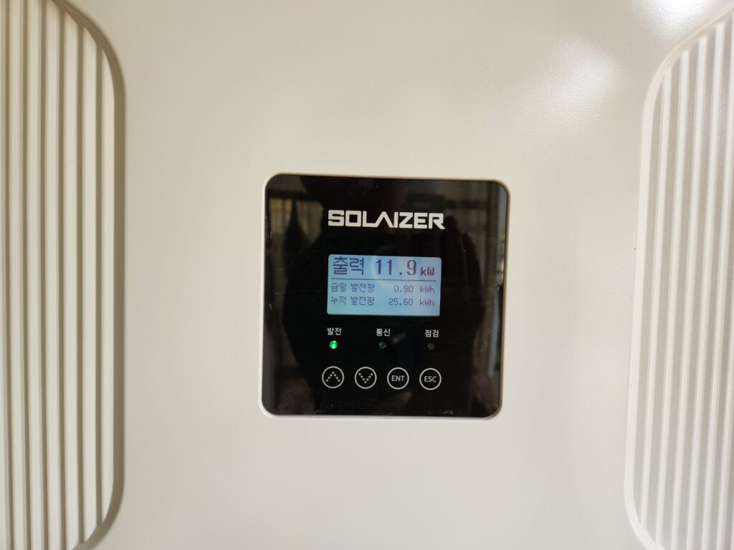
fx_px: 488
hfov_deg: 73.9
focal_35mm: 23
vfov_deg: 58.9
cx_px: 367
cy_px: 275
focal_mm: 5.4
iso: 50
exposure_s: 1/180
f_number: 1.8
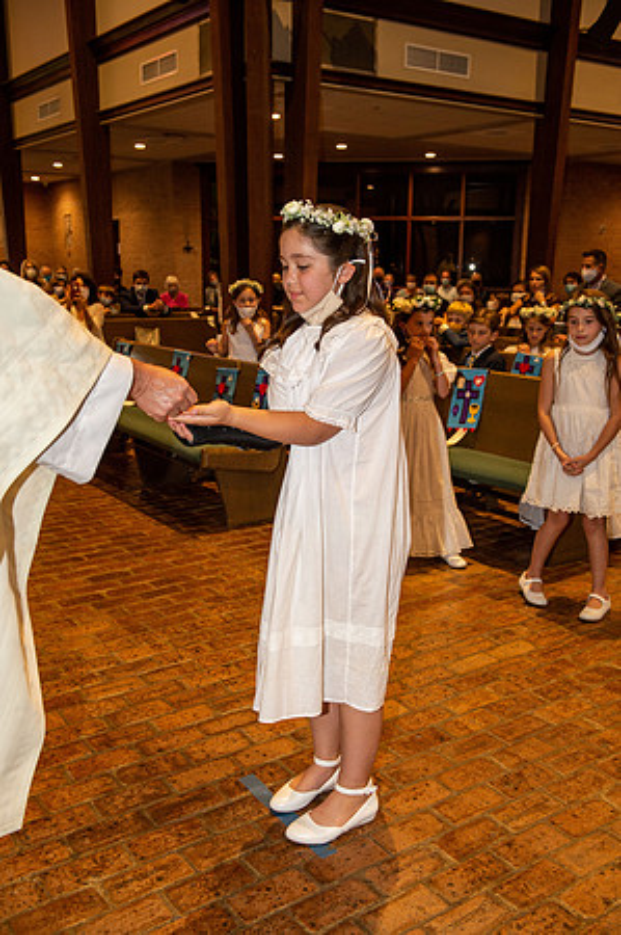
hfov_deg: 37.8
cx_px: 310
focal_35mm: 35
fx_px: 908
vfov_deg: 54.5
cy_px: 468
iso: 1600
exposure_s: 1/125
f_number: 5
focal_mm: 35
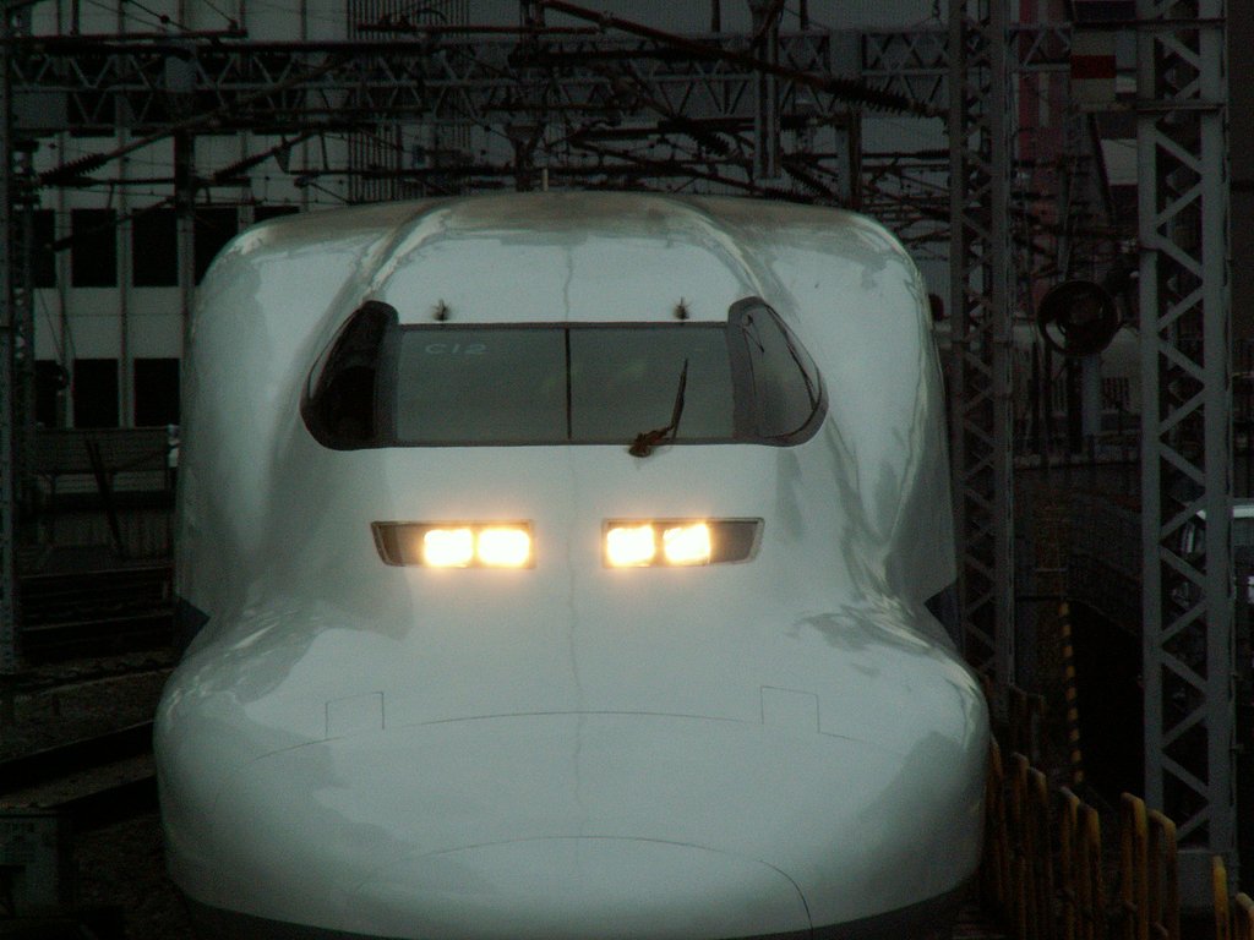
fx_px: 15215
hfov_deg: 4.7
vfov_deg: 3.5
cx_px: 627
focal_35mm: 420
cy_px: 470
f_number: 8
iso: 100
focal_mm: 69.45
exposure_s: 1/320
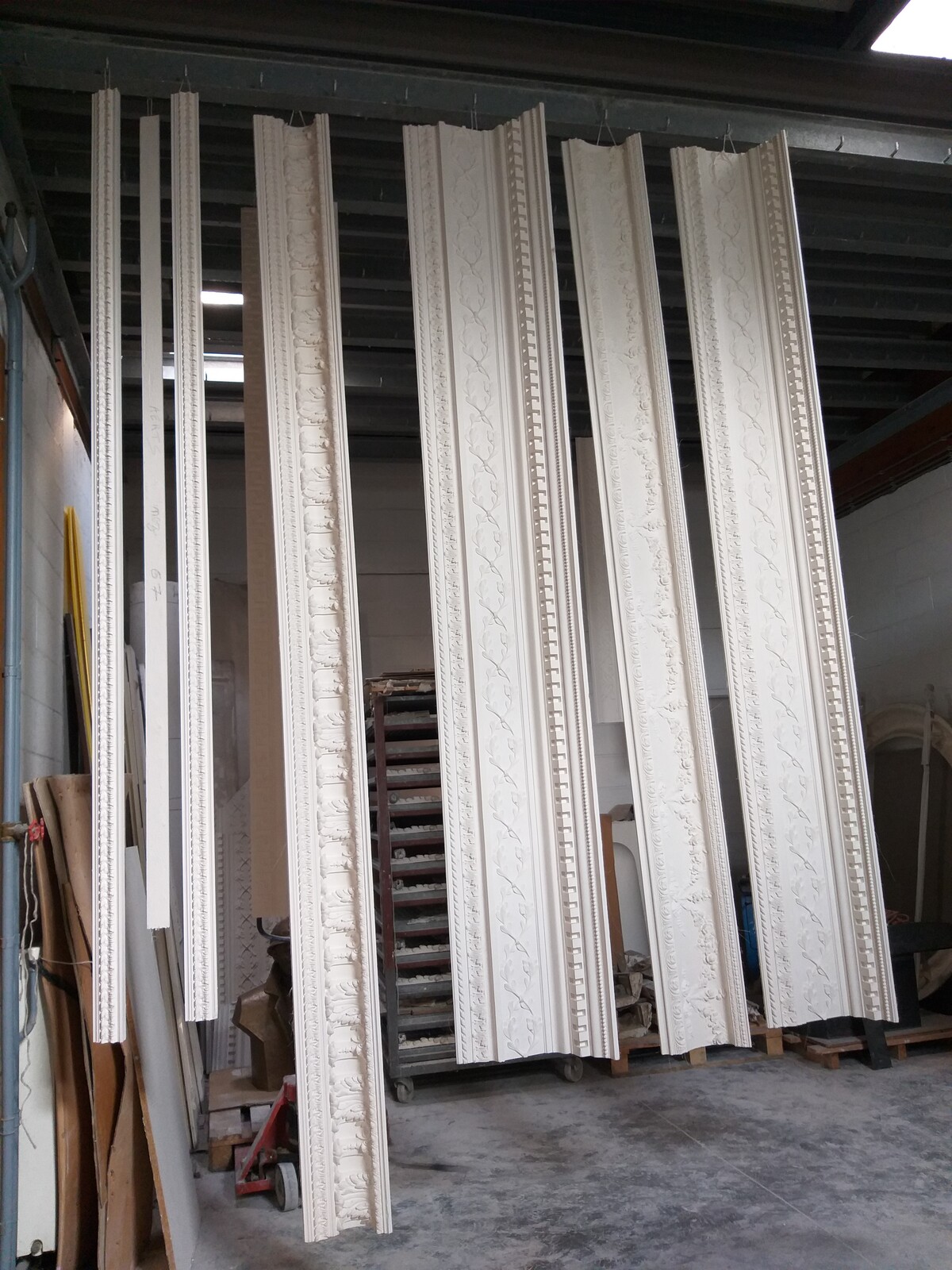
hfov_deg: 53.1
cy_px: 635
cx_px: 476
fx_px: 953
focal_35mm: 26
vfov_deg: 67.3
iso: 100
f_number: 1.7
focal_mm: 3.93
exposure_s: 1/50
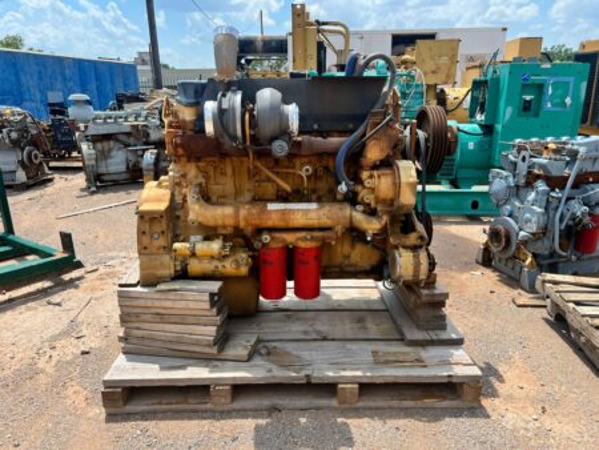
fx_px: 450
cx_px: 300
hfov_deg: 67.3
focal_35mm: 26
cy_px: 225
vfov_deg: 53.1
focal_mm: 5.7
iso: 50
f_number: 1.5
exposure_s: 1/2083
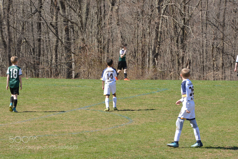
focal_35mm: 200
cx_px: 119
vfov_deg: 6.9
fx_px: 1322
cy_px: 80
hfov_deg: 10.3
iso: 1000
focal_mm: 200
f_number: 22
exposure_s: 1/160
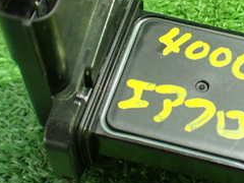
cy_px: 76
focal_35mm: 75
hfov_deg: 25.6
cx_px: 192
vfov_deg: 19.6
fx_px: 529
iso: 800
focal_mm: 5.4
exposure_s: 1/30
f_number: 2.3
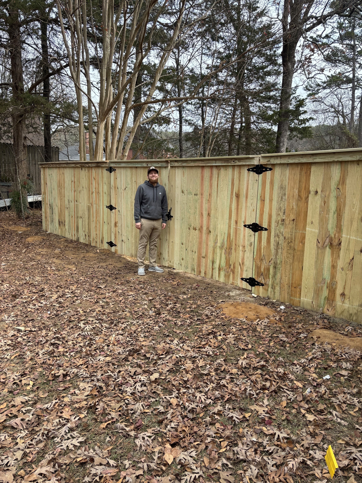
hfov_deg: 53.1
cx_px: 181
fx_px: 363
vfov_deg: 67.3
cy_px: 242
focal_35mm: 26
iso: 50
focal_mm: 5.96
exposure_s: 1/645
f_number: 1.6
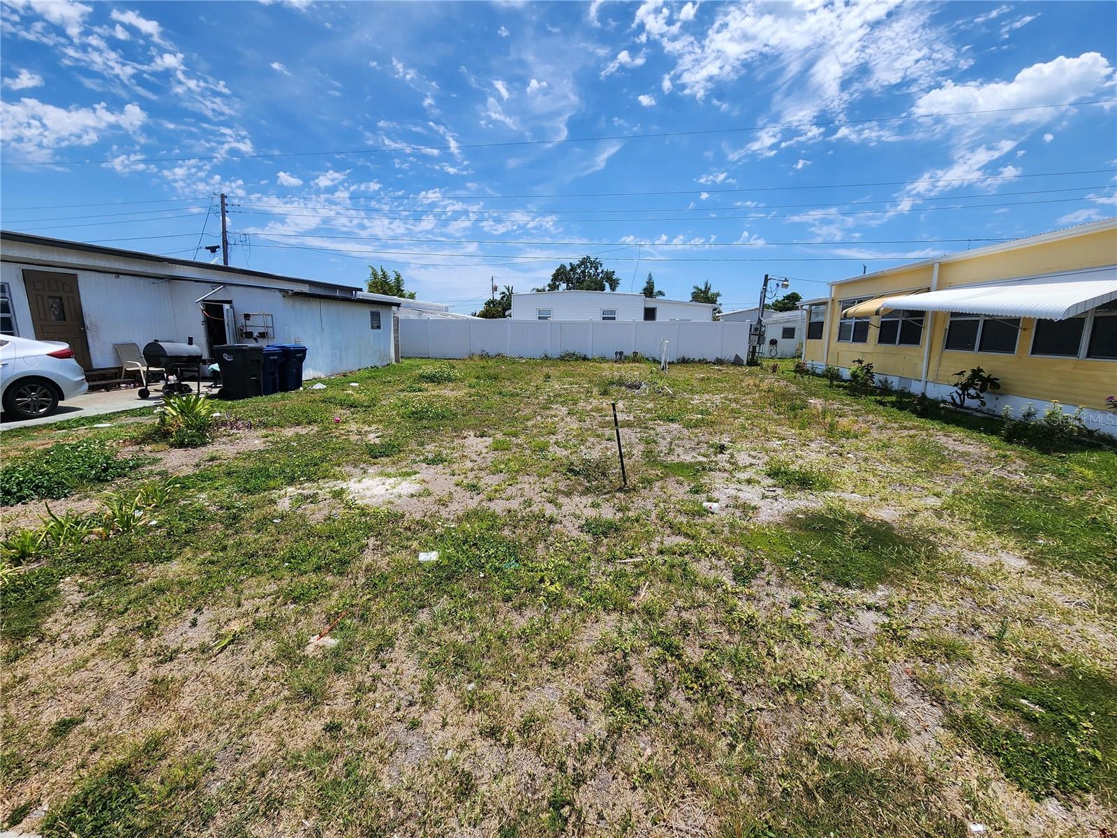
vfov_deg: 89.9
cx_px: 558
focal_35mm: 13
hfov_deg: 106.2
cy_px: 419
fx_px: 419
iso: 50
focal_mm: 2.2
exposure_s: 1/2378
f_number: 2.2
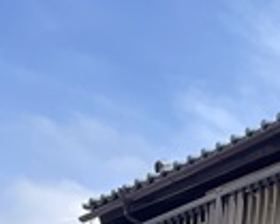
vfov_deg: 9.4
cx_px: 656
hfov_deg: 10.7
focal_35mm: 156
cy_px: 429
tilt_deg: +10.7
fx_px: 1294
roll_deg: -2.2
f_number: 1.6
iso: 32
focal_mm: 4.2
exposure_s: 1/1511
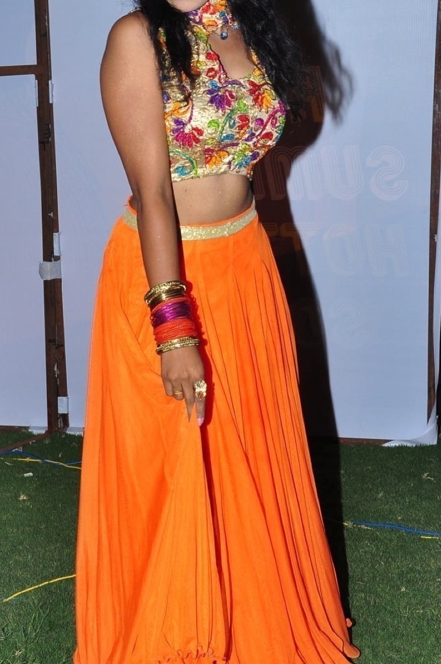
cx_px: 122
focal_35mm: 70
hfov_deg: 19.3
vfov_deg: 28.9
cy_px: 334
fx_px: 1290
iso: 400
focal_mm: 30
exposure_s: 1/125
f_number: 10
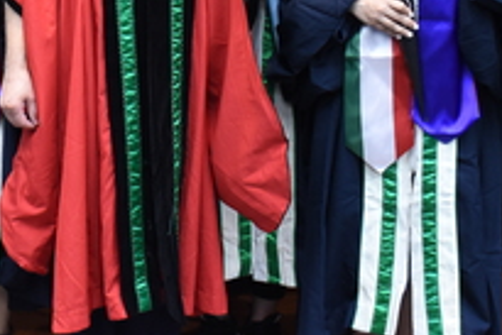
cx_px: 100
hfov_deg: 21.8
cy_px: -197
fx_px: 1284
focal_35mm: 92
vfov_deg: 13.8
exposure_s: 1/50
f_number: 3.5
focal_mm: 18
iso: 1000
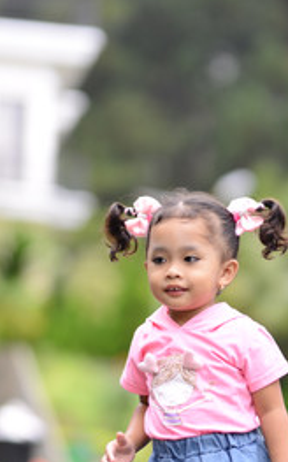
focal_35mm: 165
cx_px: 221
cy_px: 321
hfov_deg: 7.9
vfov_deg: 12.7
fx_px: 2076
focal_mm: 85
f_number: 1.6
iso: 100
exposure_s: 1/500
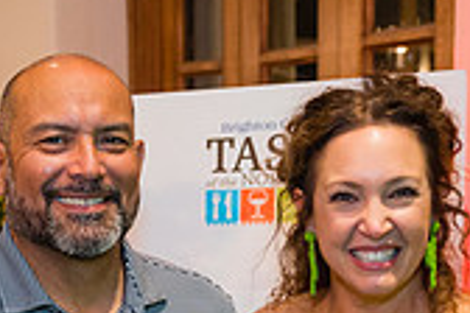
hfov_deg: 16.4
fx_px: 1619
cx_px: 67
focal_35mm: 124
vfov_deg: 10.8
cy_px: 386
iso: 2500
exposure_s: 1/125
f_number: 2.8
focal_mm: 36
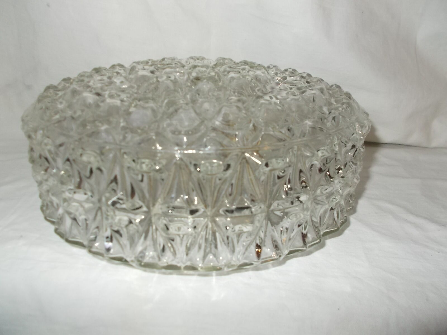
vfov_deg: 53.1
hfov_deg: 67.3
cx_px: 224
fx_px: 336
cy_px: 168
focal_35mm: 26
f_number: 3.2
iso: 200
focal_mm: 4.6
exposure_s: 1/25
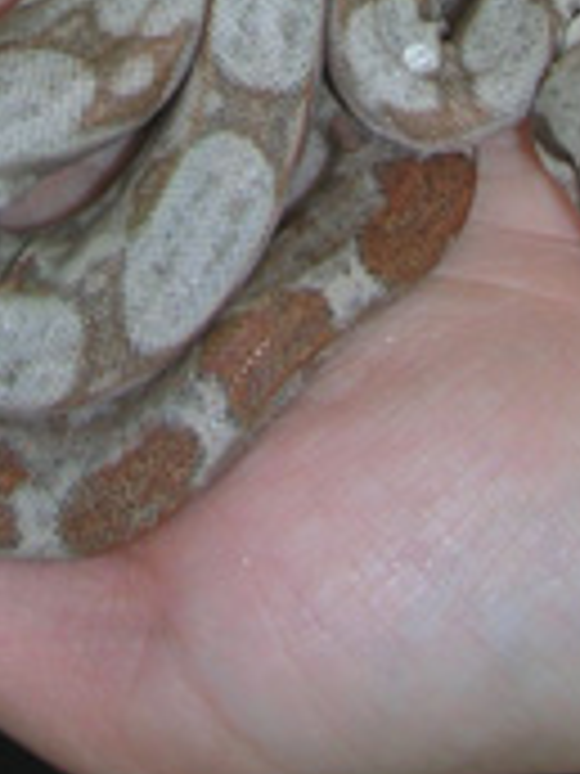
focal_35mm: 114
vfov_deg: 15.6
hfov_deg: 12.9
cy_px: -459
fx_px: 2547
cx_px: 137
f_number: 2.9
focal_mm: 5.7
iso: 50
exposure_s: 1/60.1
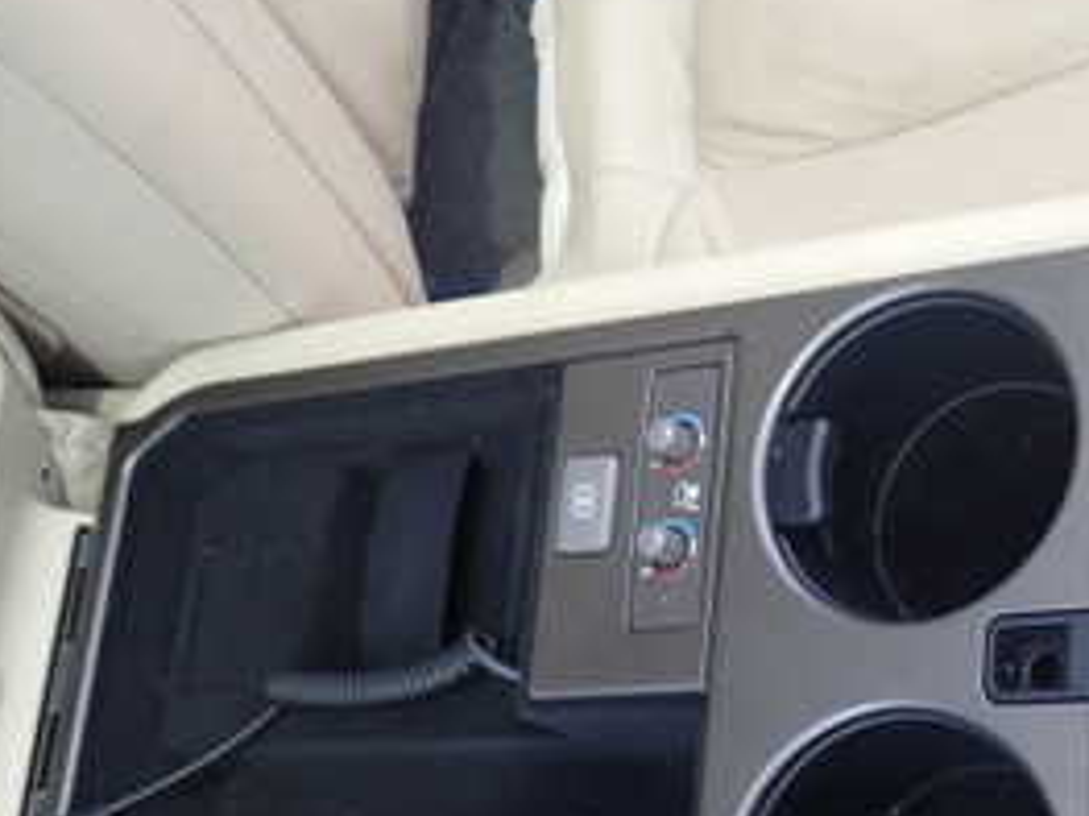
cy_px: 472
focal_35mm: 57
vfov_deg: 25.6
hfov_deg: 32.8
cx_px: 882
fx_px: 1792
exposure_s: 1/50
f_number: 2
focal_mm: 4.5
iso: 200
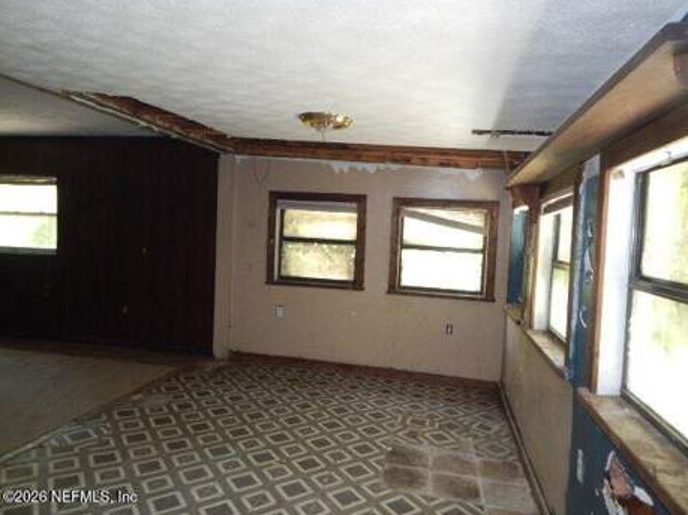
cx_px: 357
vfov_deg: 58.9
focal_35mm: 23
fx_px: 457
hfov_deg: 73.9
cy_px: 252
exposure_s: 1/30
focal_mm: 4
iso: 200
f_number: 3
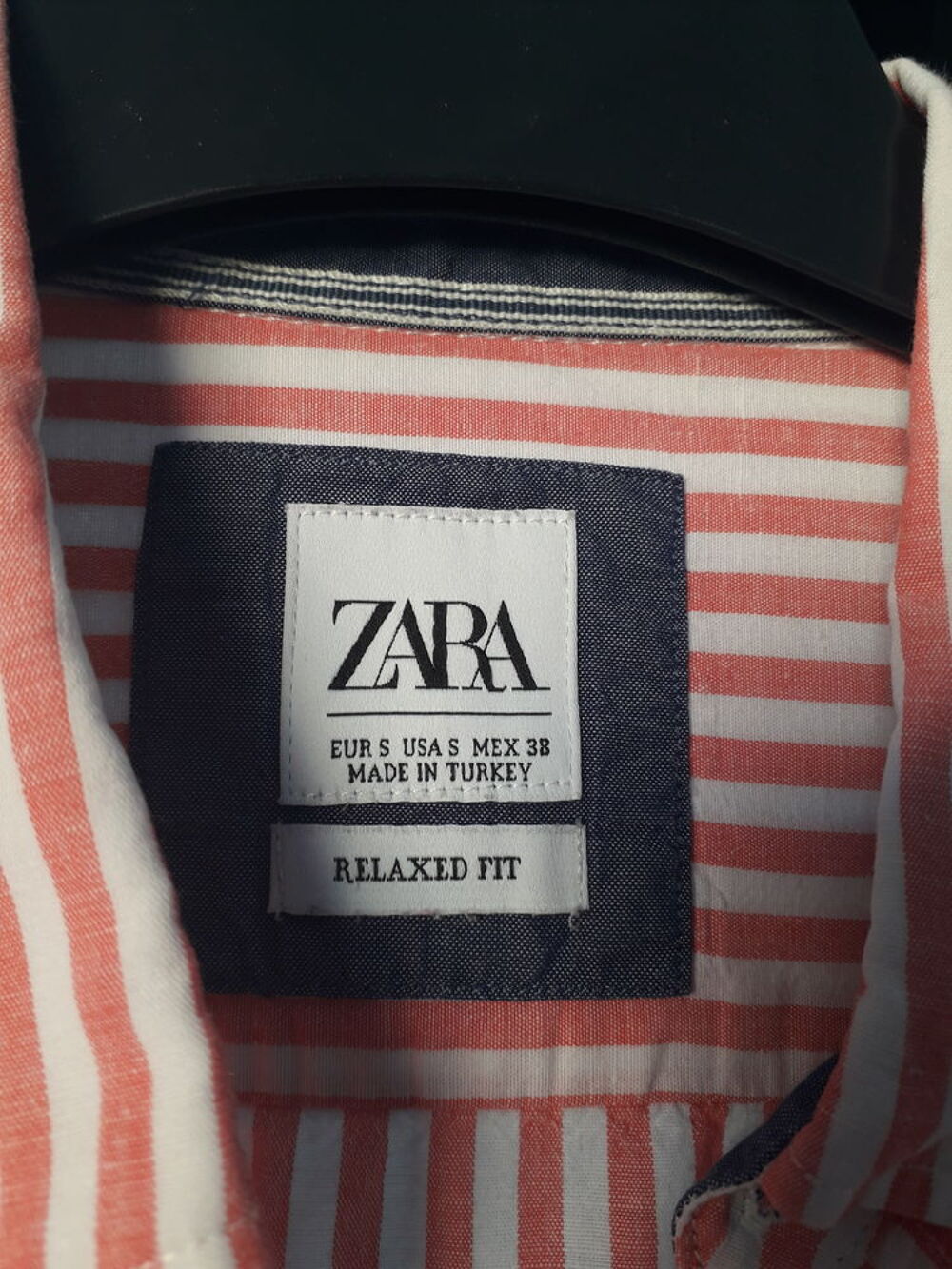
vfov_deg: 65.3
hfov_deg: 51.4
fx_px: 990
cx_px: 476
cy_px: 634
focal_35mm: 27
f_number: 1.9
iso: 40
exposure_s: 1/50
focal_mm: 3.6
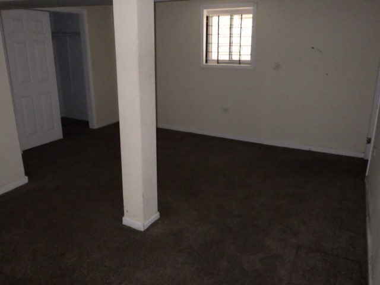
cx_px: 190
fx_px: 307
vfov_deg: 49.7
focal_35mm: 28
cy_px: 142
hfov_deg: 63.4
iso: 1600
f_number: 3.5
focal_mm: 5
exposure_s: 1/45
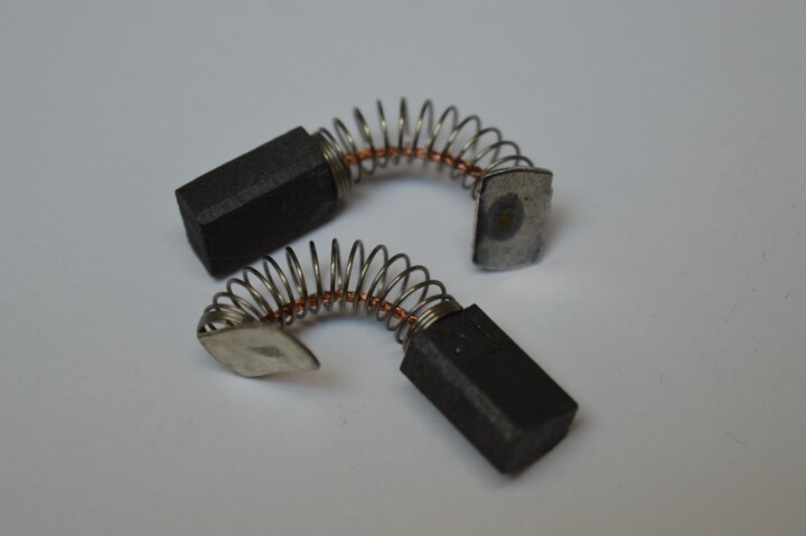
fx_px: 1846
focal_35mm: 82
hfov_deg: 24.6
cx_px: 403
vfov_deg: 16.5
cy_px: 268
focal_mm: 55
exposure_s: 1/125
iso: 280
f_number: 5.6
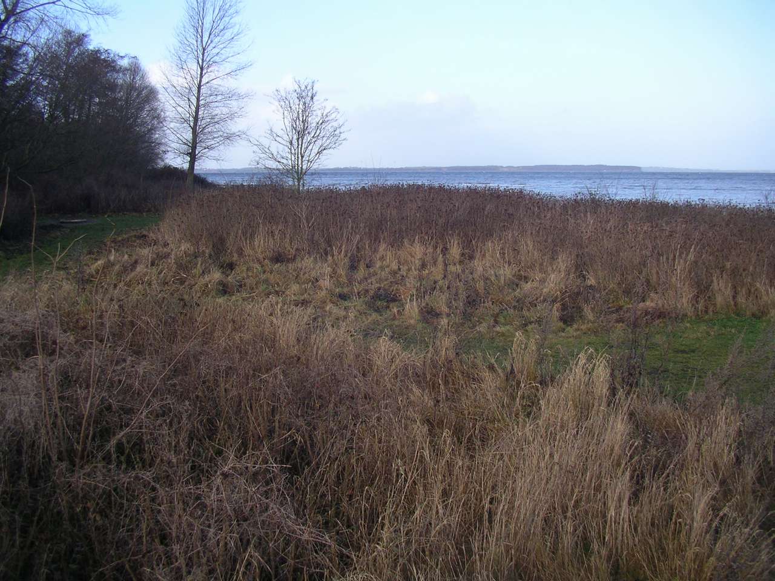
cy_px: 290
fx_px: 828
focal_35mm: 37
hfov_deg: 50.1
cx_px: 388
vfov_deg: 38.7
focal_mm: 5.7
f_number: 2.8
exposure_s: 1/250
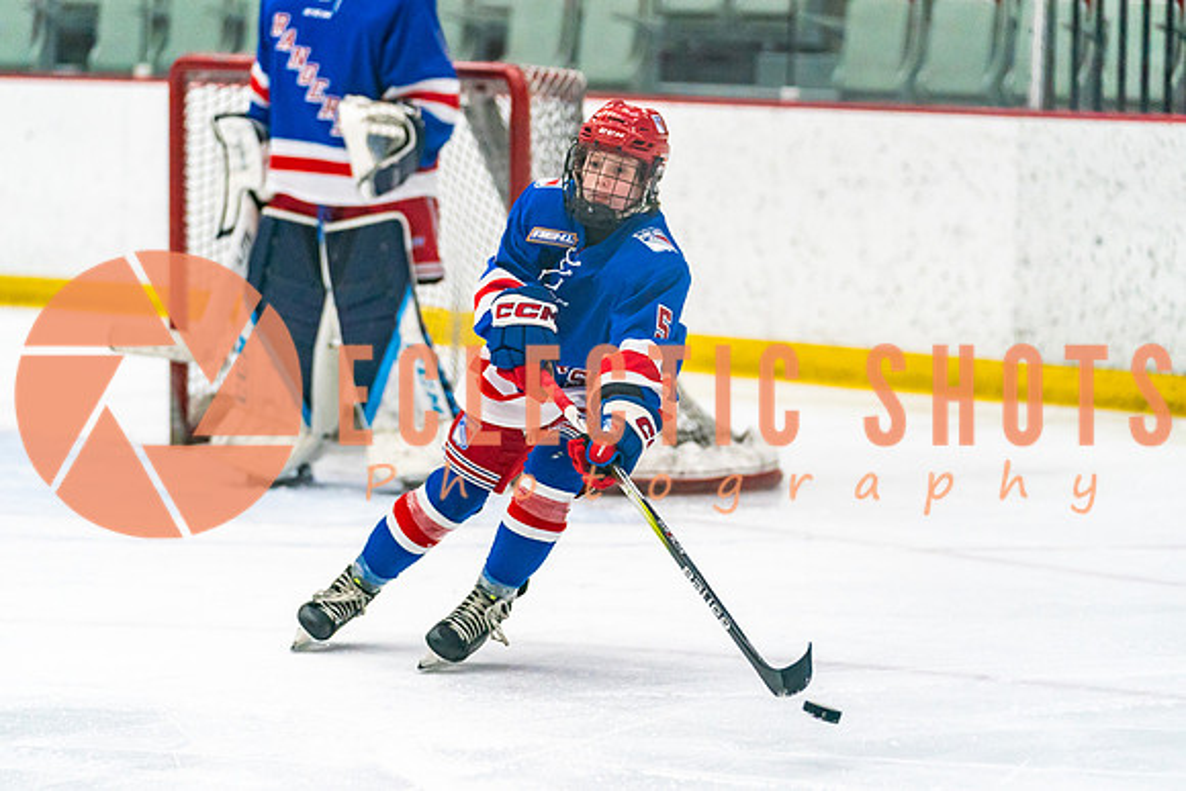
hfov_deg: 11.7
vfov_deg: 7.8
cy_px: 402
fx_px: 5781
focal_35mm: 175
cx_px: 555
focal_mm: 136
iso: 3200
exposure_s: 1/1000
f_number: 2.8
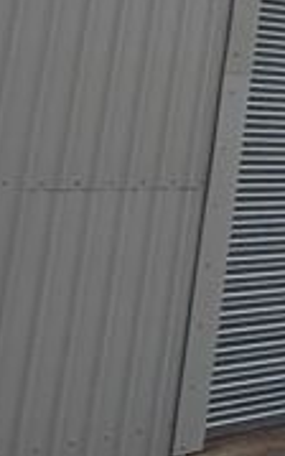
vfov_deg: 21.5
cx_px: 1191
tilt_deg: +10.6
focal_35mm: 92
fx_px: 1142
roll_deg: +1.5
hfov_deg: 7.8
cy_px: -29
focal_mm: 2.22
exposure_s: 1/2976
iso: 50
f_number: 2.2
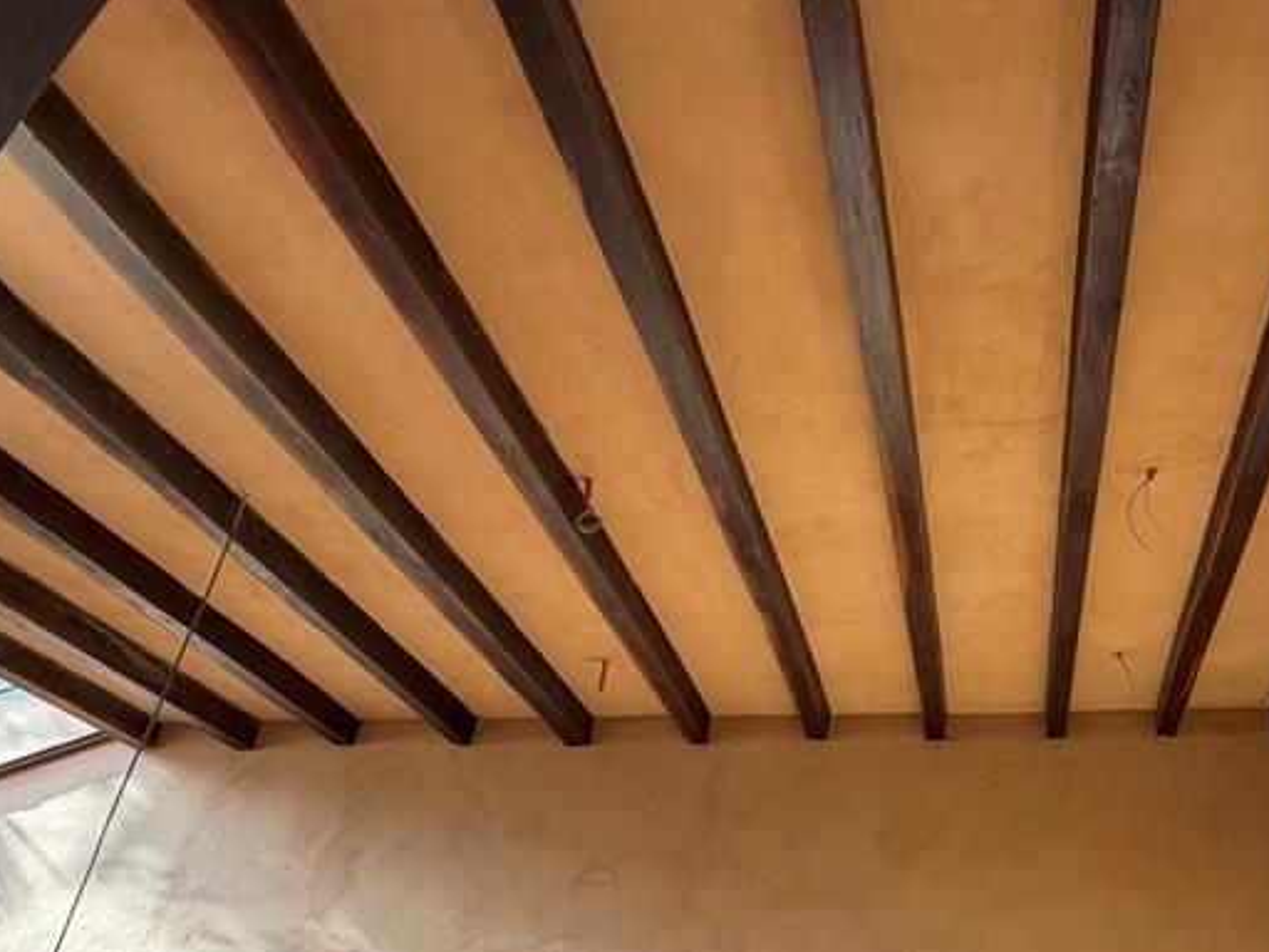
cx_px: 979
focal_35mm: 28
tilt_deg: +27.8
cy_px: 672
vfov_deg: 48.5
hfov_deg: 59.4
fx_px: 1026
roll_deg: -0.1
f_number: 2.2
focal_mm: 2.22
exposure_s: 1/121
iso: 40
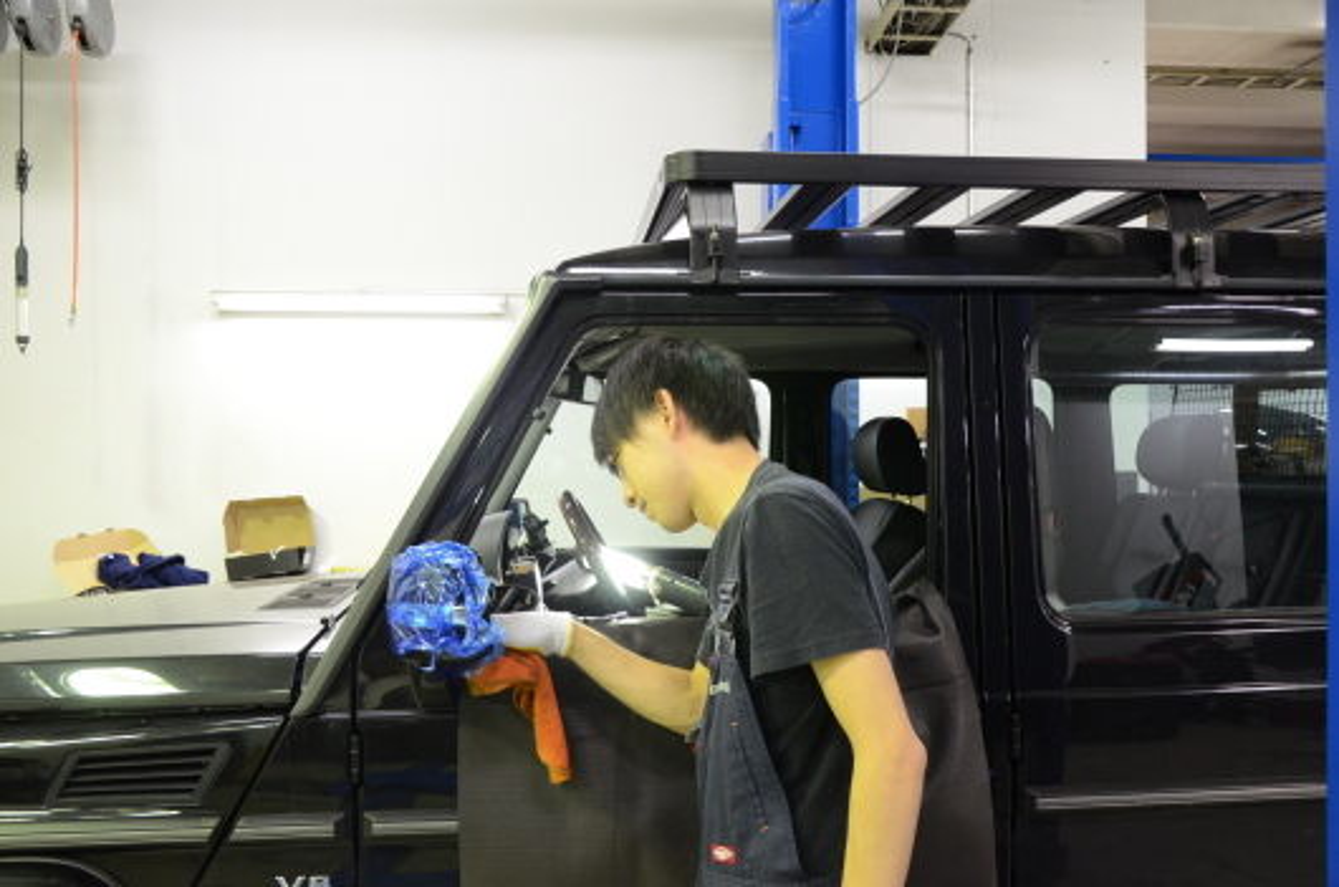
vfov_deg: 41.5
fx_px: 1169
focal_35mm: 32
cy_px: 444
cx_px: 670
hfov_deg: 59.6
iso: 1250
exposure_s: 1/50
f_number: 3.8
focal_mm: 21
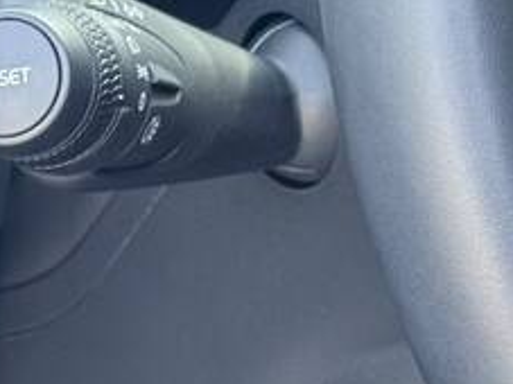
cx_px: -438
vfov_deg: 5.8
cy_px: 418
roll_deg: -0.3
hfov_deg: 7.5
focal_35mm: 254
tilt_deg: -27.5
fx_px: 3762
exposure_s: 1/79
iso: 100
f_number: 1.78
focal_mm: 6.76
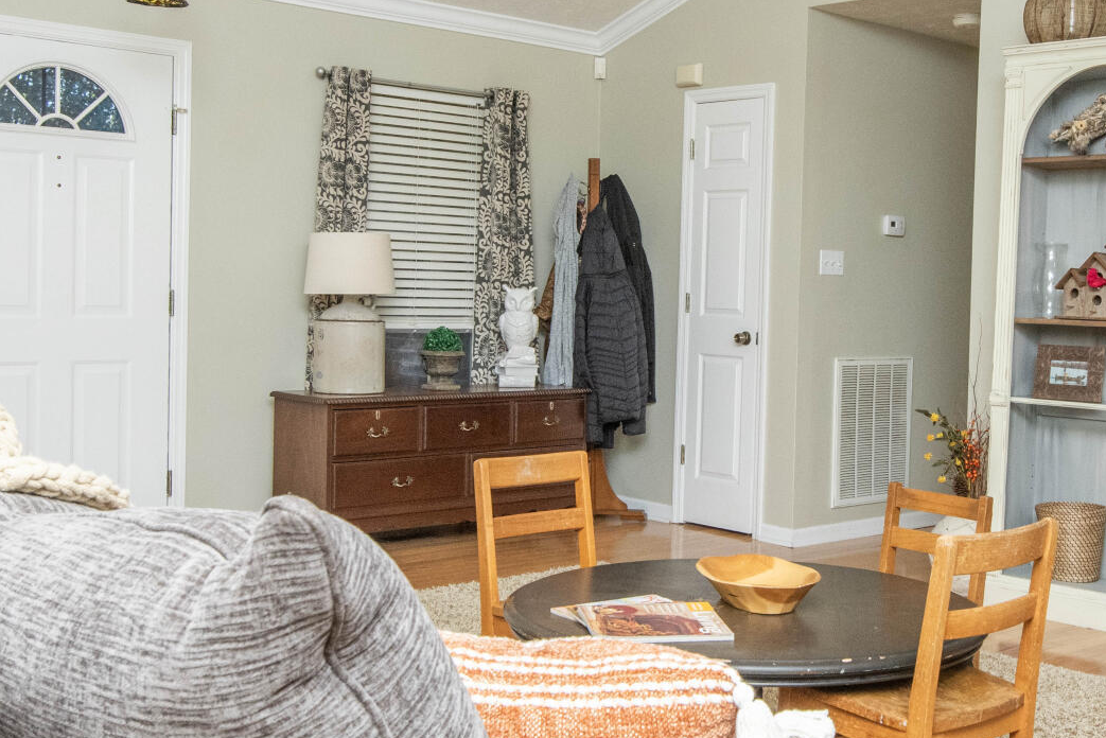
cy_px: 336
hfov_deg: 42.3
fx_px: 1414
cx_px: 707
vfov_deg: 29.2
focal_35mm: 46
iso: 640
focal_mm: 16
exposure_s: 1/250
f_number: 9
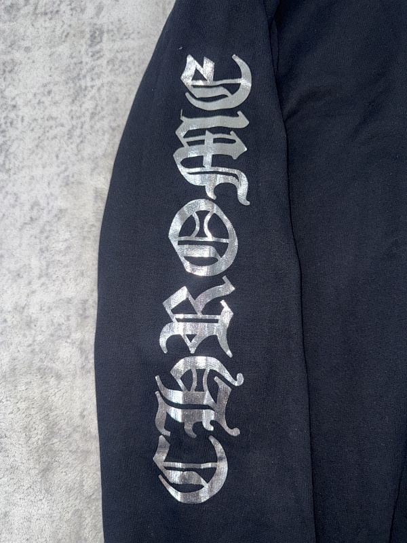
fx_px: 376
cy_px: 272
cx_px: 204
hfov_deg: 56.8
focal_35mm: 24
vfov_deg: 71.6
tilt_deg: -80.8
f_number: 1.78
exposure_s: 1/60
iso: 64
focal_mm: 6.76
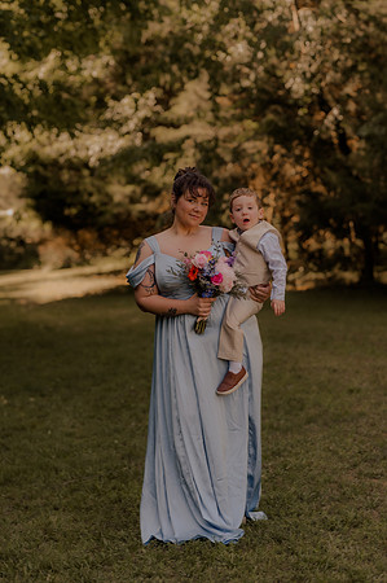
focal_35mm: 85
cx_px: 194
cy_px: 292
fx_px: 1374
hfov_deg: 16.0
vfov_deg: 23.9
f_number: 2.8
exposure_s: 1/125
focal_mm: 85
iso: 100
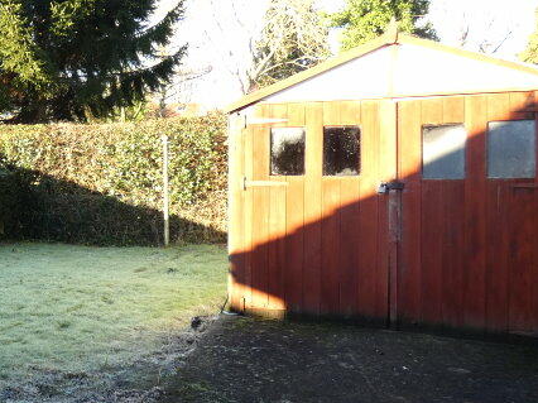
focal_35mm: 46
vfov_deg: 31.5
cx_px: -9
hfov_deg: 36.7
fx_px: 715
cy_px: 211
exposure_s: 1/125
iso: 80
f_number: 2.8
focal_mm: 3.6
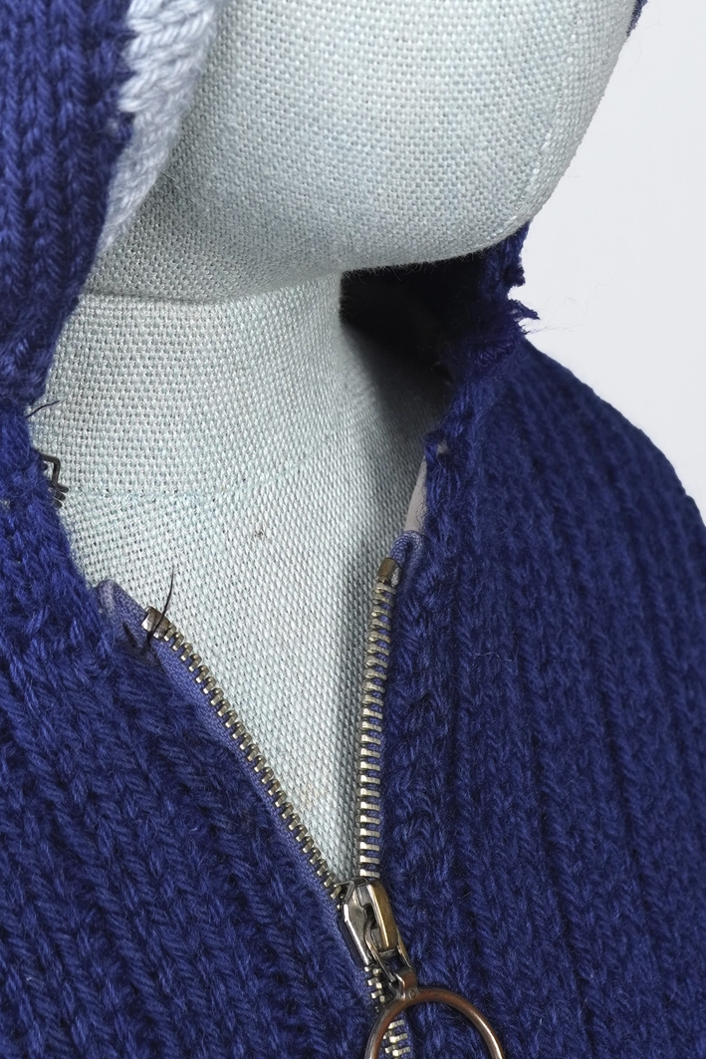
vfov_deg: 15.5
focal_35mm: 130
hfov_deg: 10.5
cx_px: 30
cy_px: 62
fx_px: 3823
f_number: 5.6
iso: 320
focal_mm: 32
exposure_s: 1/60
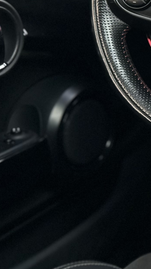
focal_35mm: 85
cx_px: 320
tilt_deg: -19.9
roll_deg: +0.6
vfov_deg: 24.5
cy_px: 47
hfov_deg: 12.3
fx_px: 605
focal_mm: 6.86
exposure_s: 1/76
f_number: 1.78
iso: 160
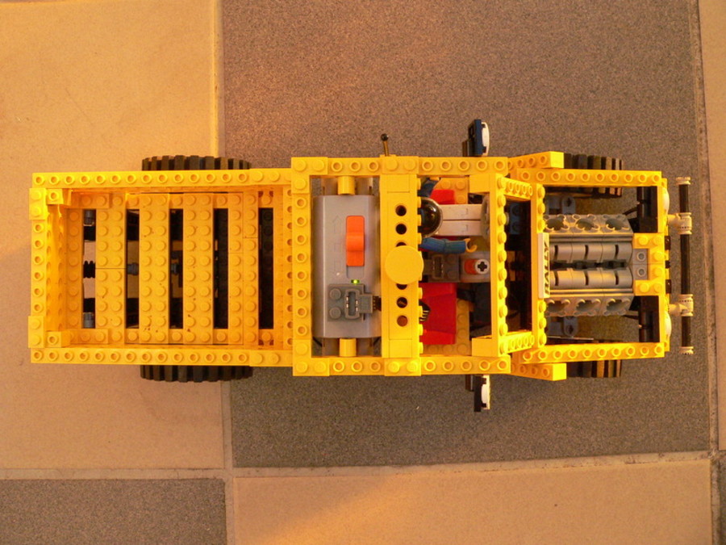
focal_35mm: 36
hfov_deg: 51.4
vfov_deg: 39.7
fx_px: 755
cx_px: 363
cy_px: 272
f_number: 4
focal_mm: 6
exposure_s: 1/320
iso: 400
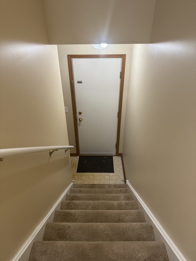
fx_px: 181
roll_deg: +0.2
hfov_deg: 56.8
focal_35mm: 24
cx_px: 98
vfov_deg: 71.6
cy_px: 130
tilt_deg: -32.4
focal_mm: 6.76
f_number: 1.78
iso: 160
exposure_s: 1/60
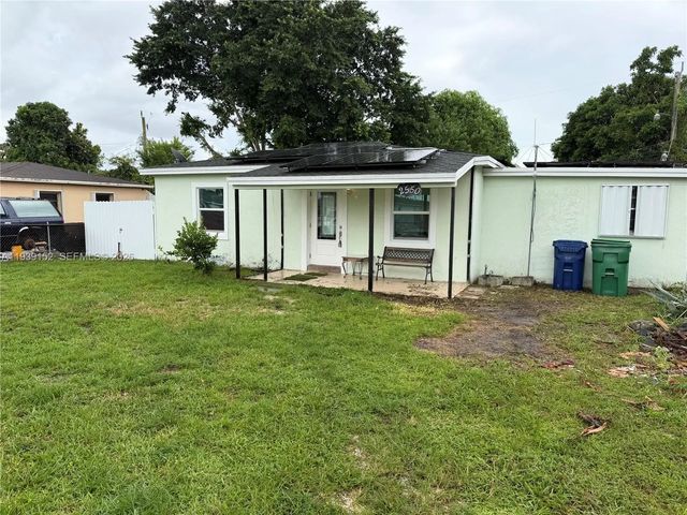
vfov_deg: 56.8
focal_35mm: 24
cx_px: 344
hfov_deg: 71.6
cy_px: 258
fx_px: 476
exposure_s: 1/1361
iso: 80
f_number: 1.78
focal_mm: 6.76
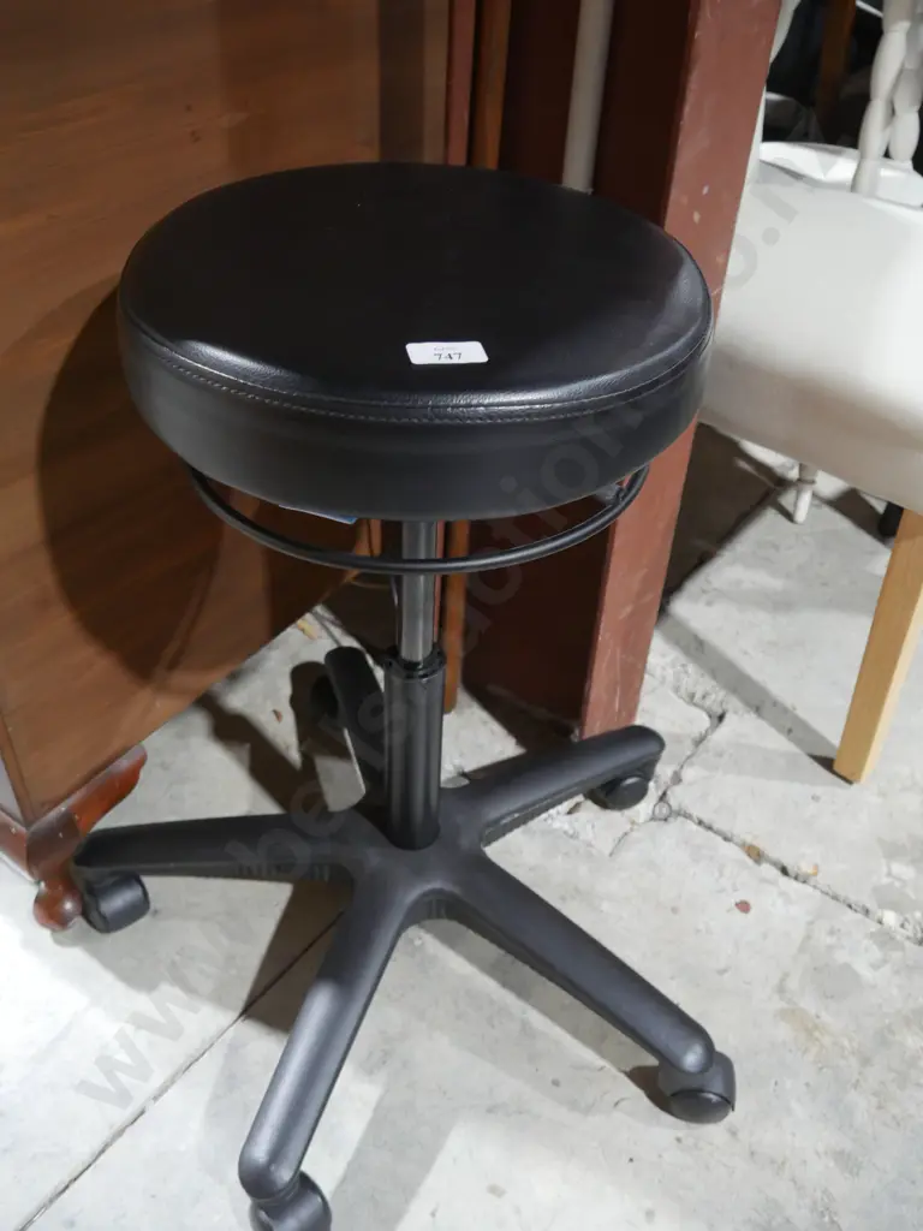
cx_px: 462
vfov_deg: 60.0
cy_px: 616
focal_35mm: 30
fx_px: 1067
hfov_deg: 46.8
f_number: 3.6
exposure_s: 1/60
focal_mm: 15
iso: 1250
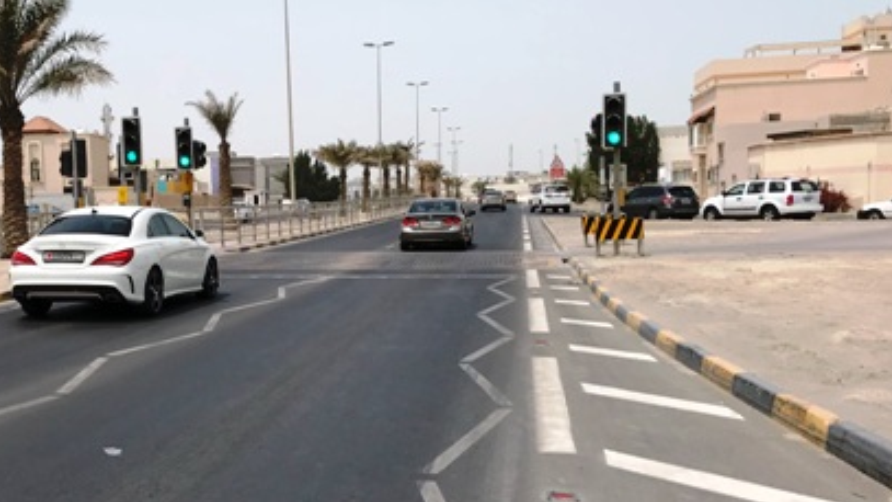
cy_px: 313
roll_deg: +0.6
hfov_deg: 41.7
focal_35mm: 48
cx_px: 232
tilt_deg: -5.3
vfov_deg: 24.9
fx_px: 1135
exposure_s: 1/3425
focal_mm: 3.99
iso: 20
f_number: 1.8
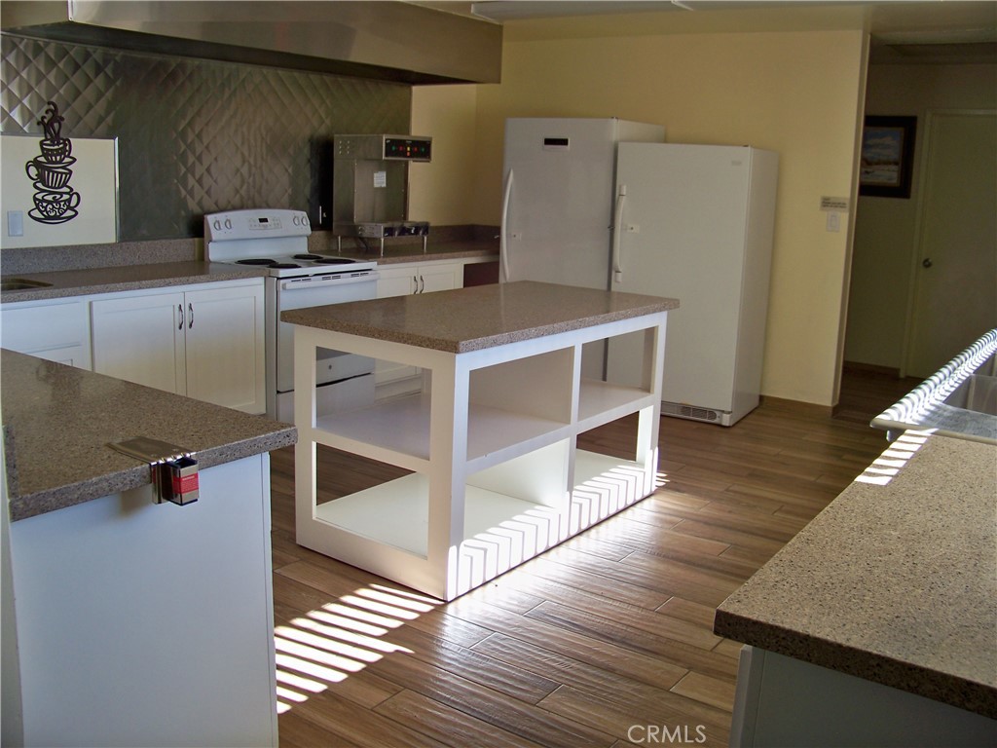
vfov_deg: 42.9
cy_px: 374
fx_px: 950
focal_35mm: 33
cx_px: 498
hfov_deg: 55.4
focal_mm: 5.85
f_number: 2.8
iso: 64
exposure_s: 1/60
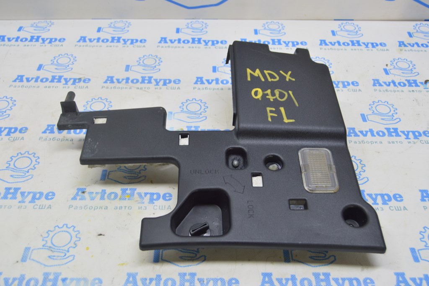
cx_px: 214
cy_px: 143
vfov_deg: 34.2
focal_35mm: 39
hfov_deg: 49.6
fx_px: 464
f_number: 5.6
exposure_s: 1/20
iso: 400
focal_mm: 26
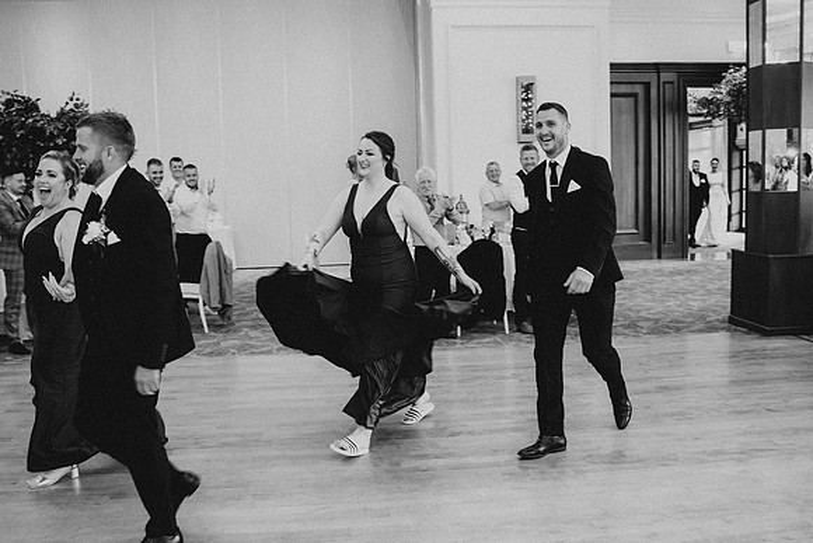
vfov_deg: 37.9
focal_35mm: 35
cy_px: 272
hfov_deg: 54.4
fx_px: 791
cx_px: 406
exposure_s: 1/125
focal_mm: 35
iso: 1600
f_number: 2.8
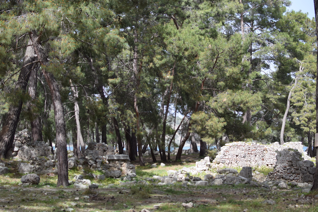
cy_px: 106
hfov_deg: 37.9
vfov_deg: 25.8
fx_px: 464
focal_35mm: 52
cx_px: 159
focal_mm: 35
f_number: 3.2
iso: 400
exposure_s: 1/2500
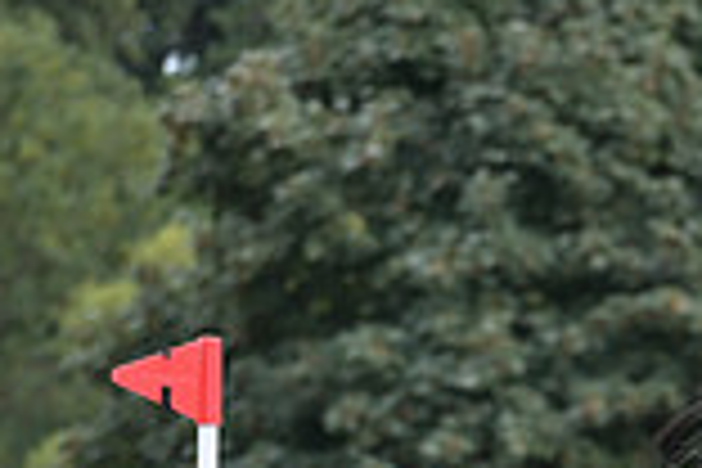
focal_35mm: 742
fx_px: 14468
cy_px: 866
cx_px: 1220
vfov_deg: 1.8
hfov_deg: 2.8
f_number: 5.6
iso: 1250
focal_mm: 200
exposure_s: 1/1250
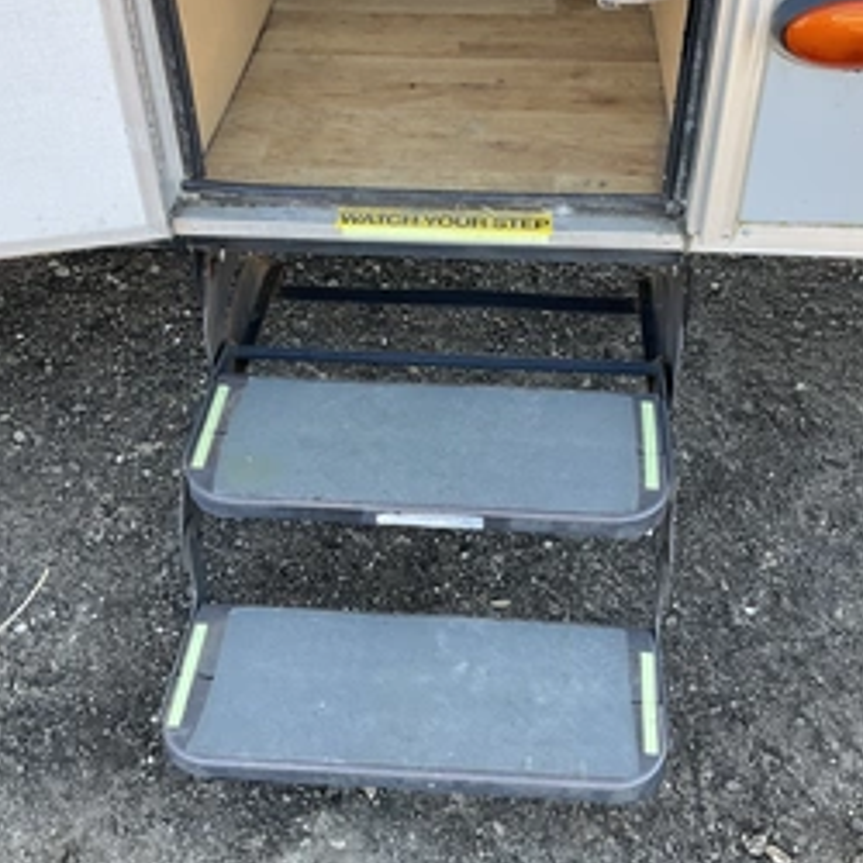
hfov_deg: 40.9
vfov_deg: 40.9
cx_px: 435
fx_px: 1156
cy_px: 394
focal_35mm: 41
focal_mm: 3
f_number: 1.8
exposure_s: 1/122
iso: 32
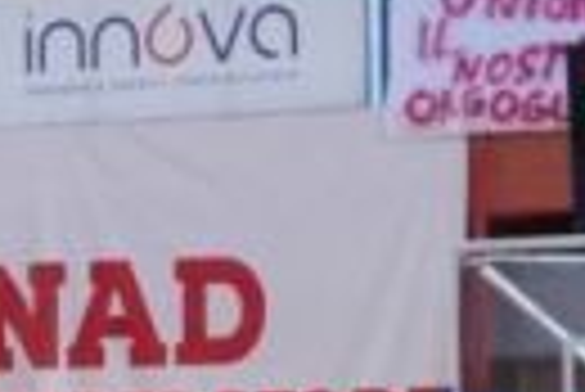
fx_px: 5549
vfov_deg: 4.0
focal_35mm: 341
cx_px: -153
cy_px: 644
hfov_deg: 6.0
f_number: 5
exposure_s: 1/640
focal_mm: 37
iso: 5000
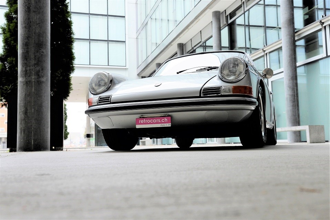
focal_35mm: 35
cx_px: 165
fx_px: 321
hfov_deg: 54.4
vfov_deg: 37.9
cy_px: 110
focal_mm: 35
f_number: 6.3
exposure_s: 1/50
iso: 640
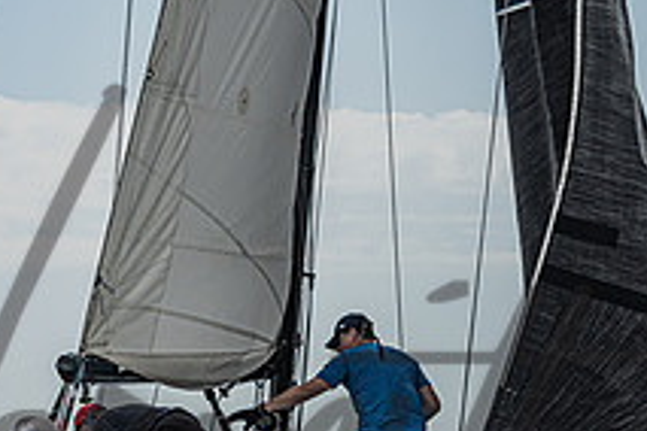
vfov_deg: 3.9
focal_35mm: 354
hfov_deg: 5.8
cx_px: 155
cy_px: 429
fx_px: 6362
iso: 400
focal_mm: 130
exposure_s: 1/3200
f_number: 7.1
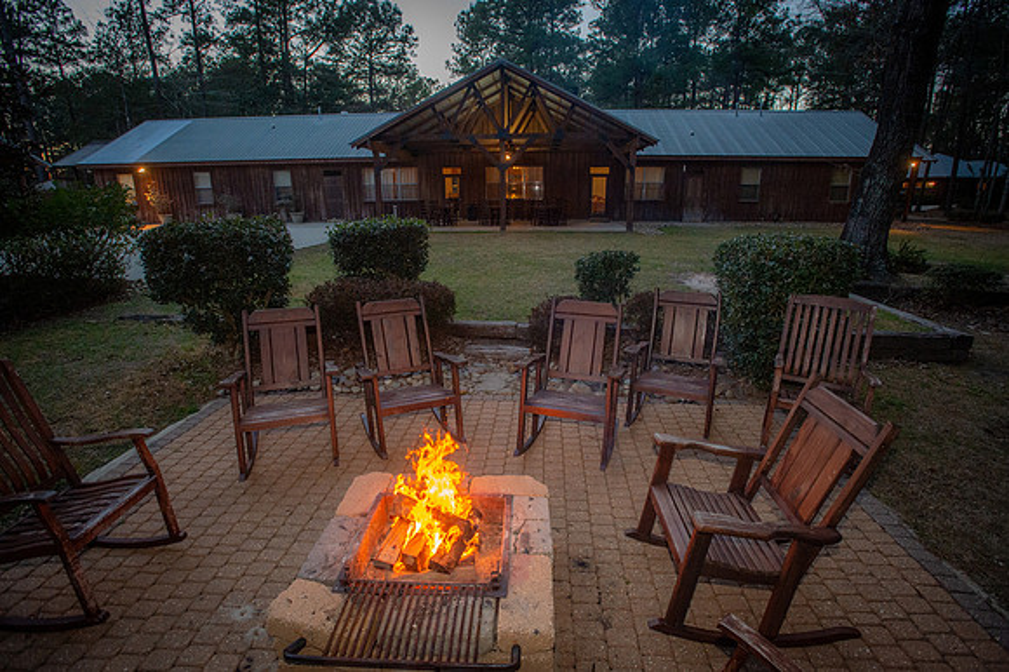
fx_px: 497
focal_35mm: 18
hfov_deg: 90.9
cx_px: 504
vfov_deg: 68.1
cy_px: 336
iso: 4000
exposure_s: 1/200
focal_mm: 17
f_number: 4.5
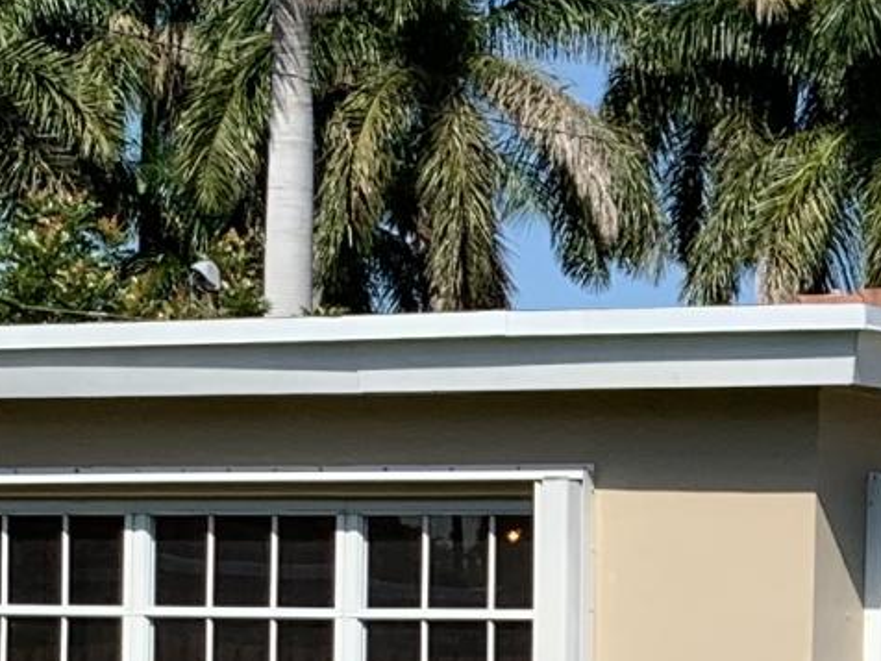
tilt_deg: +1.3
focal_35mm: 164
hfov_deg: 11.6
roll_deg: -1.4
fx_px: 4174
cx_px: 1283
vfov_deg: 9.0
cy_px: 726
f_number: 1.8
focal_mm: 4.25
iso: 25
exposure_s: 1/2309
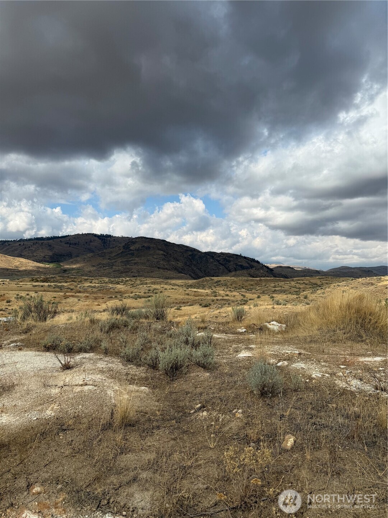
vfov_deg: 71.6
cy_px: 259
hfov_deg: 56.8
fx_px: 359
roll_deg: -1.9
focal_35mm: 24
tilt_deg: +3.8
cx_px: 194
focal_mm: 6.76
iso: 80
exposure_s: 1/7353
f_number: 1.78
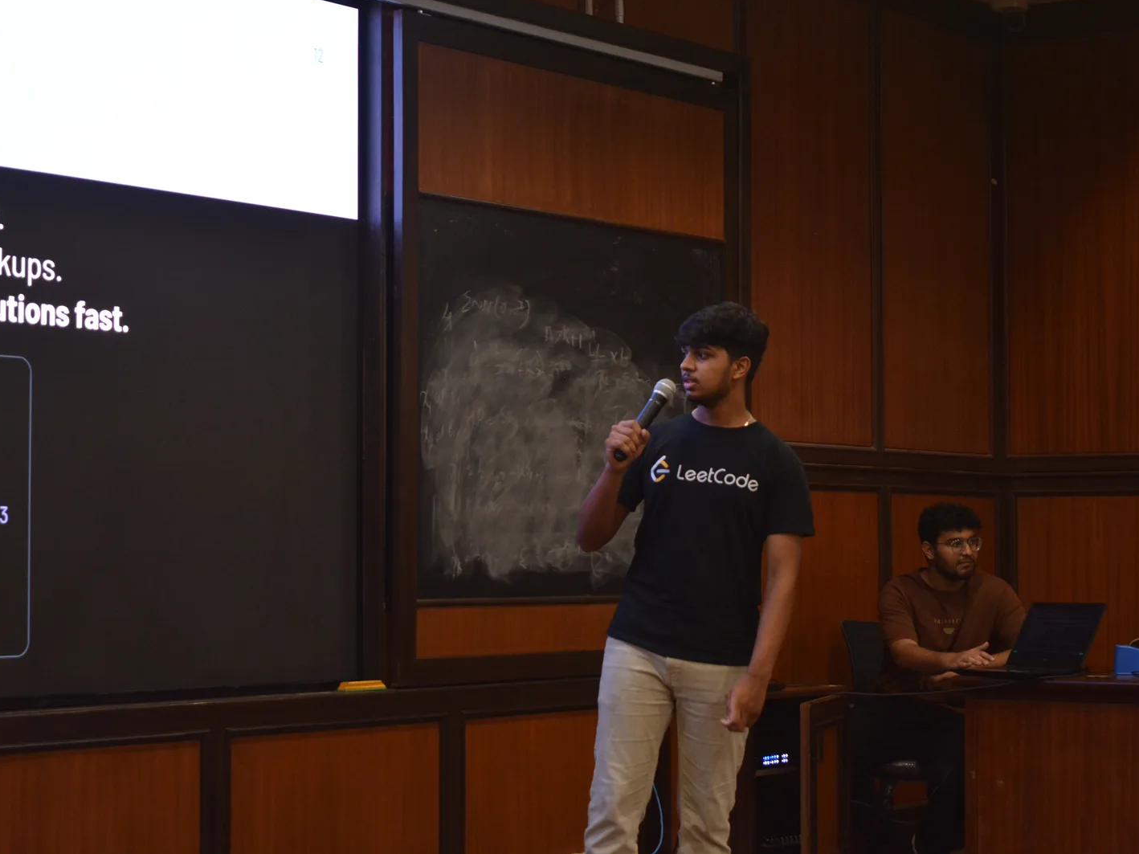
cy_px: 426
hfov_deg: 21.9
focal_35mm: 90
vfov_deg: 16.5
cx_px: 568
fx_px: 2946
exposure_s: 1/60
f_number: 5.6
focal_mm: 55
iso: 1250
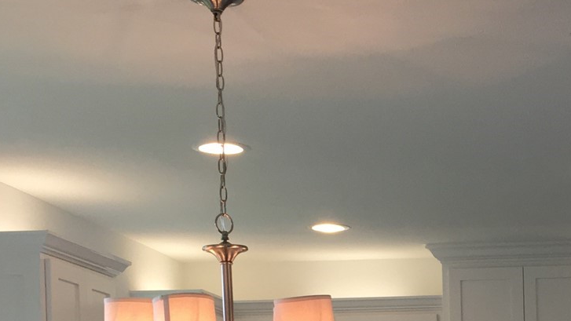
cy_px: 483
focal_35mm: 89
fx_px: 1348
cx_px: 548
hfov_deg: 23.1
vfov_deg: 12.9
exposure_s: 1/120
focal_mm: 4.15
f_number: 2.2
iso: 40
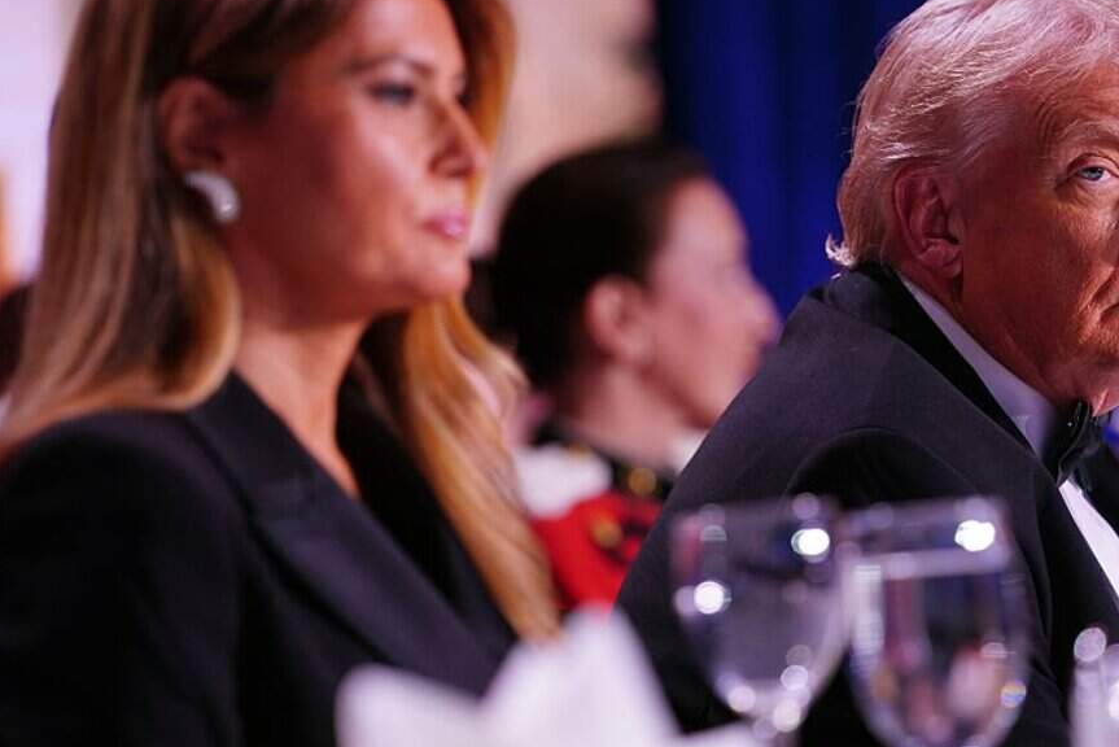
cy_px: 323
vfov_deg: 4.9
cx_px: 673
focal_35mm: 278
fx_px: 8644
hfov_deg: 7.4
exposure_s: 1/320
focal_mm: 200
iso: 1250
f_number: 3.2
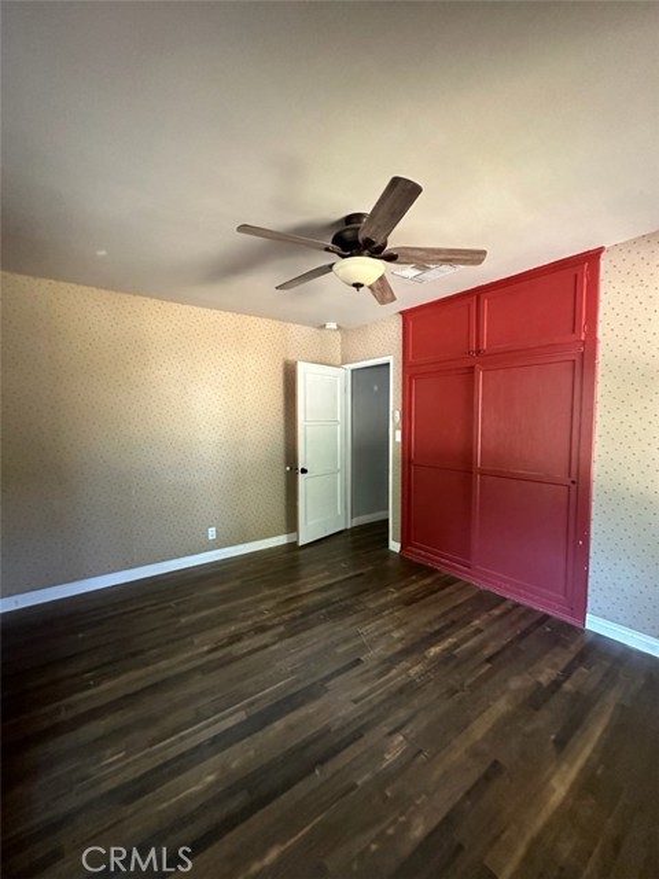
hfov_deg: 85.7
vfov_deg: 102.1
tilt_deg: -3.5
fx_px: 355
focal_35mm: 14
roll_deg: +0.2
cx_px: 330
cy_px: 440
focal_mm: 2.22
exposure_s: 1/60
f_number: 2.2
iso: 1000
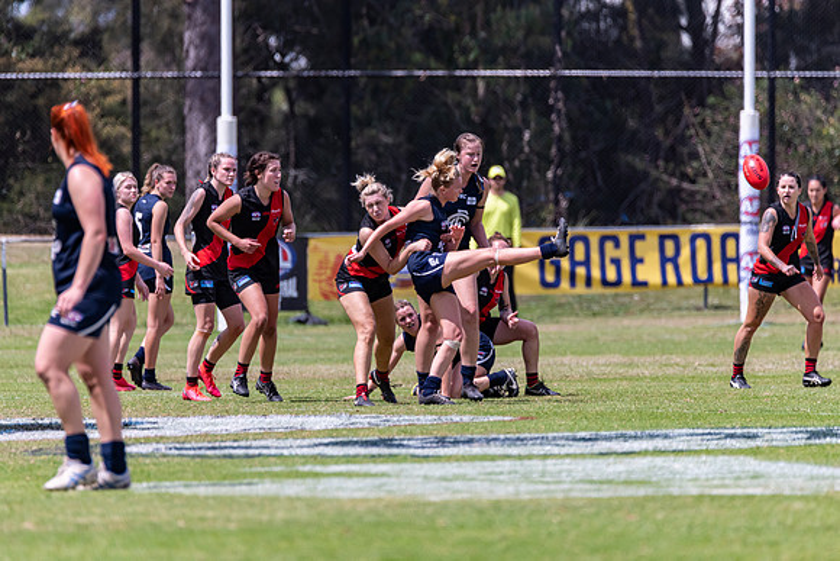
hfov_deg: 4.1
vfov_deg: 2.8
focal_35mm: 500
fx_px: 11669
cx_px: 420
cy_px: 280
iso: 800
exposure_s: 1/2500
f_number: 6.3
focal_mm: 500
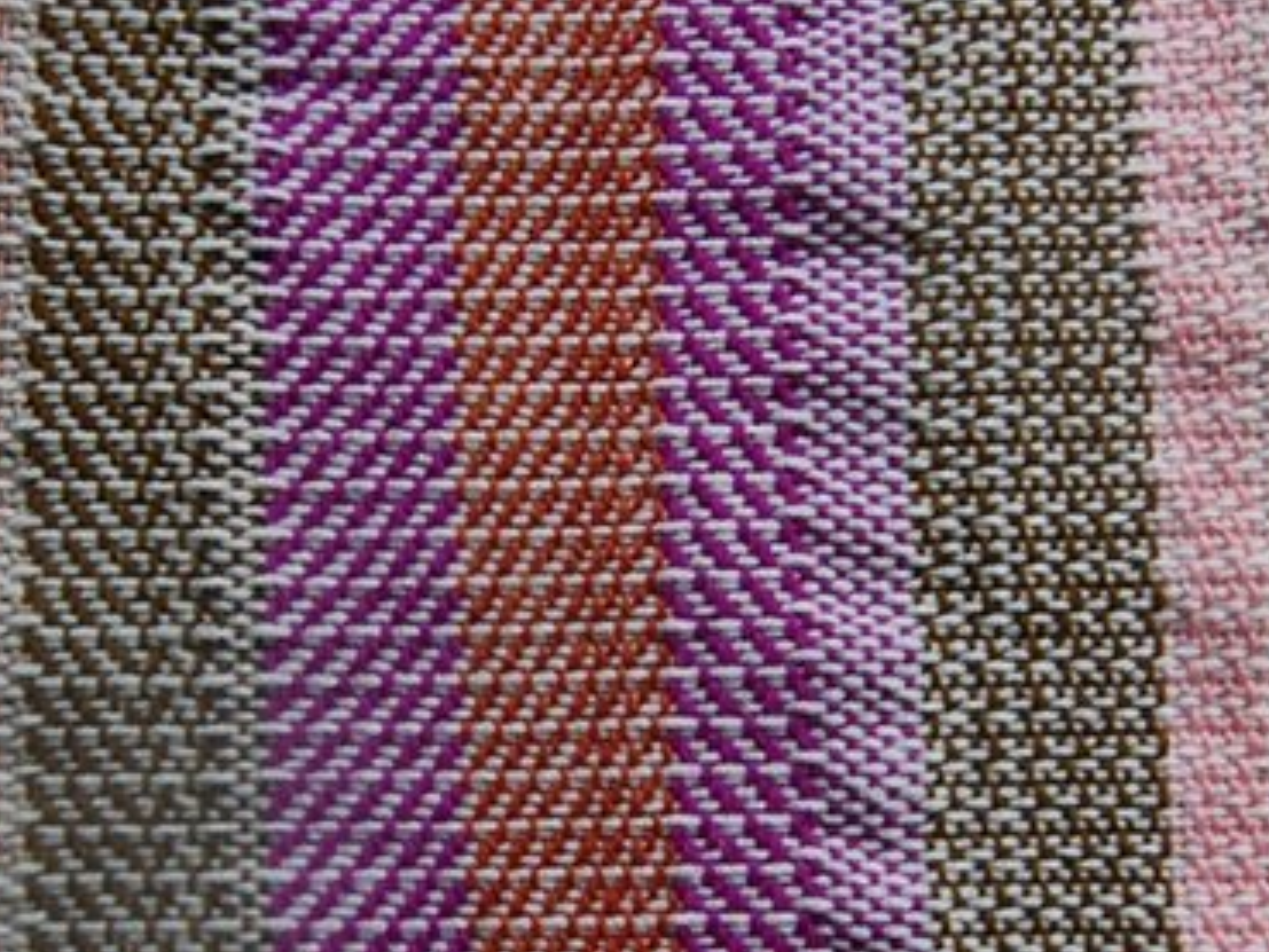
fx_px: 1650
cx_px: 609
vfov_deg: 32.1
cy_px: 583
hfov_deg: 42.1
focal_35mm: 45
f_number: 3.5
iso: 400
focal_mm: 18
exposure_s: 1/50
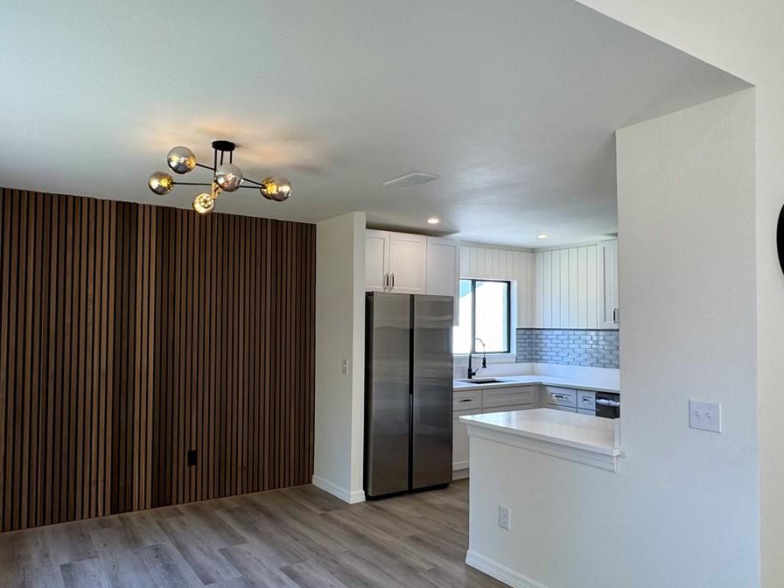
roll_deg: -0.7
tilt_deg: +1.5
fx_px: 566
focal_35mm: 25
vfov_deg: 54.9
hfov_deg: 69.1
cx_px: 343
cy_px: 304
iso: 80
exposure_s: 1/120
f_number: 2.2
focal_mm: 2.22
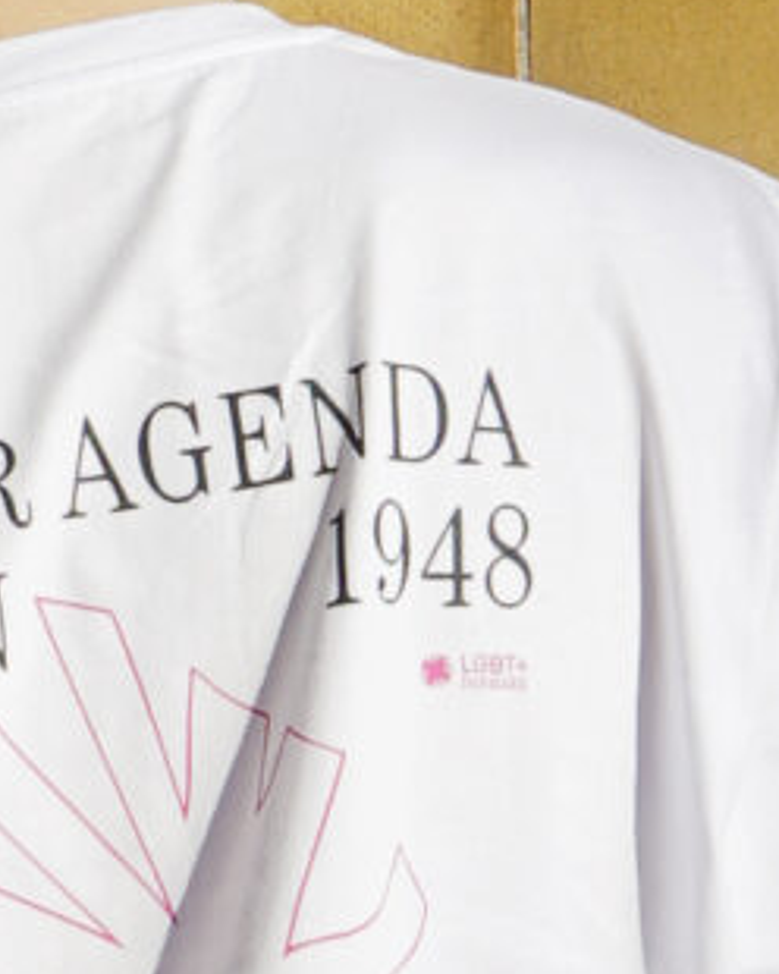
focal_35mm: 186
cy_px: 635
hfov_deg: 8.3
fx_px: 5360
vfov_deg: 10.4
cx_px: 386
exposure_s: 1/160
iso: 100
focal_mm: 24
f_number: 7.1
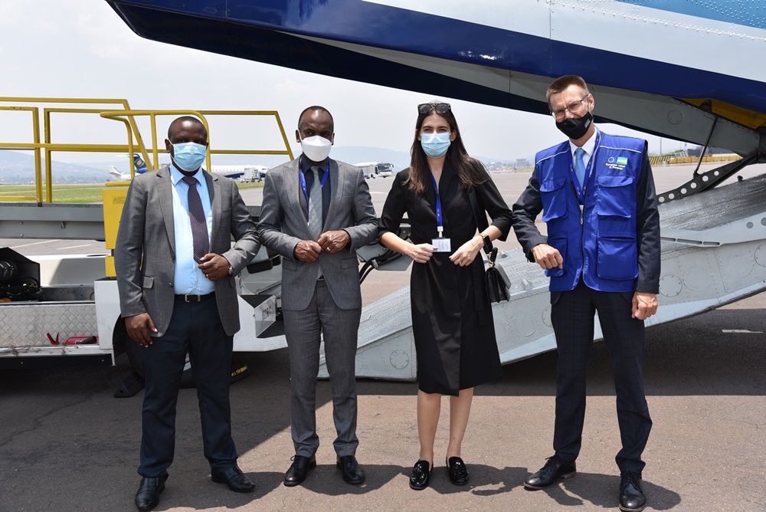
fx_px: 809
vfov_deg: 35.1
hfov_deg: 50.7
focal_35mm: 38
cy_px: 256
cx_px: 383
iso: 100
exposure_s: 1/200
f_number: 8
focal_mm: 38
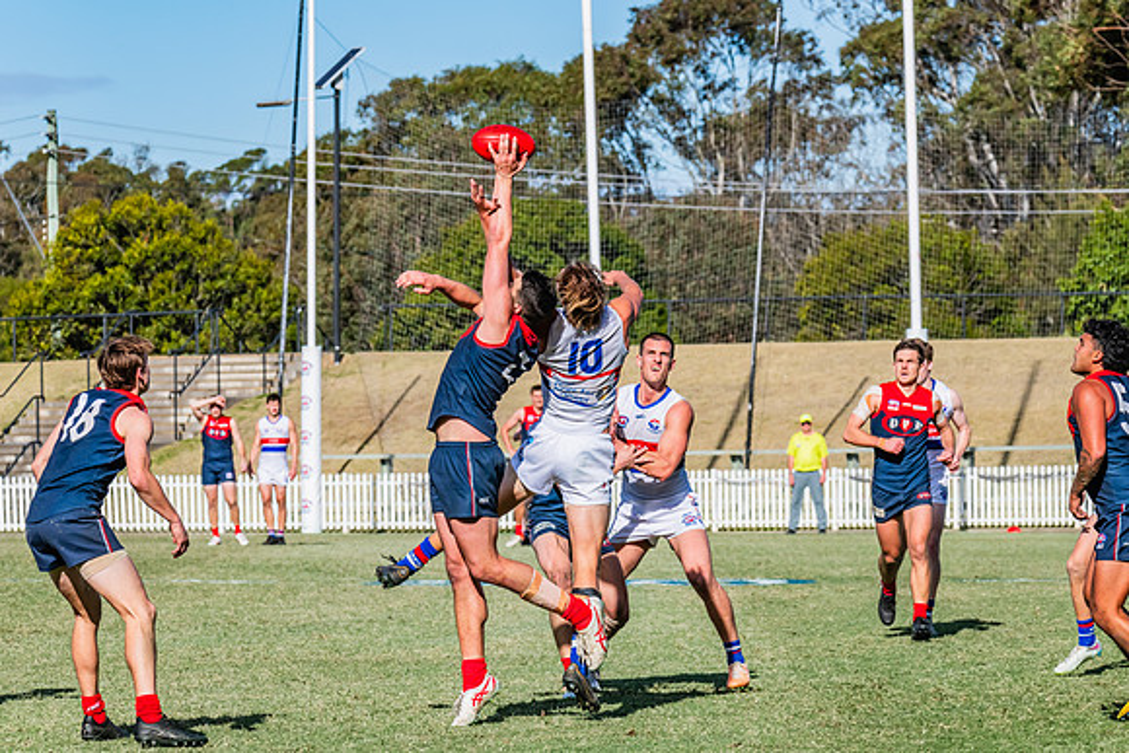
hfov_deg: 9.1
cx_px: 556
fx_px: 7092
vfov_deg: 6.1
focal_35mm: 226
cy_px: 377
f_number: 11
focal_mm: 220
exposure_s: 1/1600
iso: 800
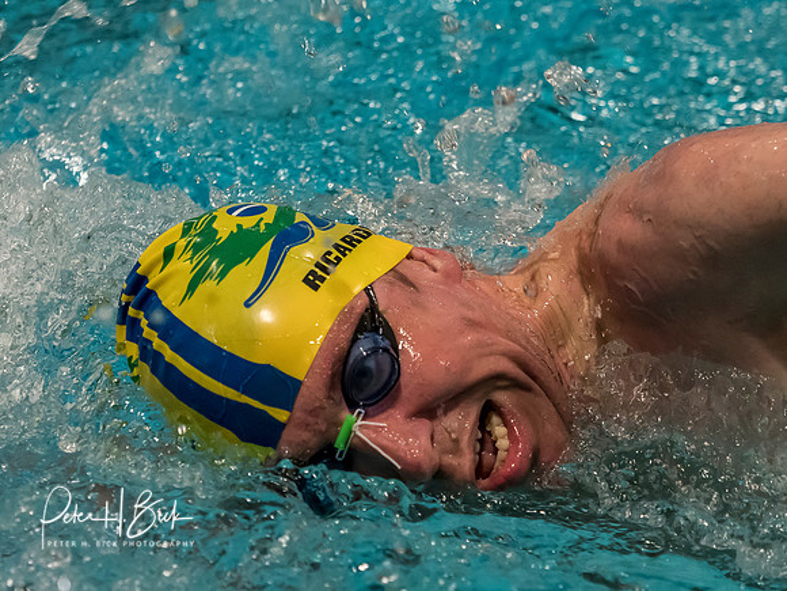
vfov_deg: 6.1
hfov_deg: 8.1
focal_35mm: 245
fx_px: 5565
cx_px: 340
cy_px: 198
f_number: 2.8
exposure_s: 1/1000
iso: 3200
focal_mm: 90
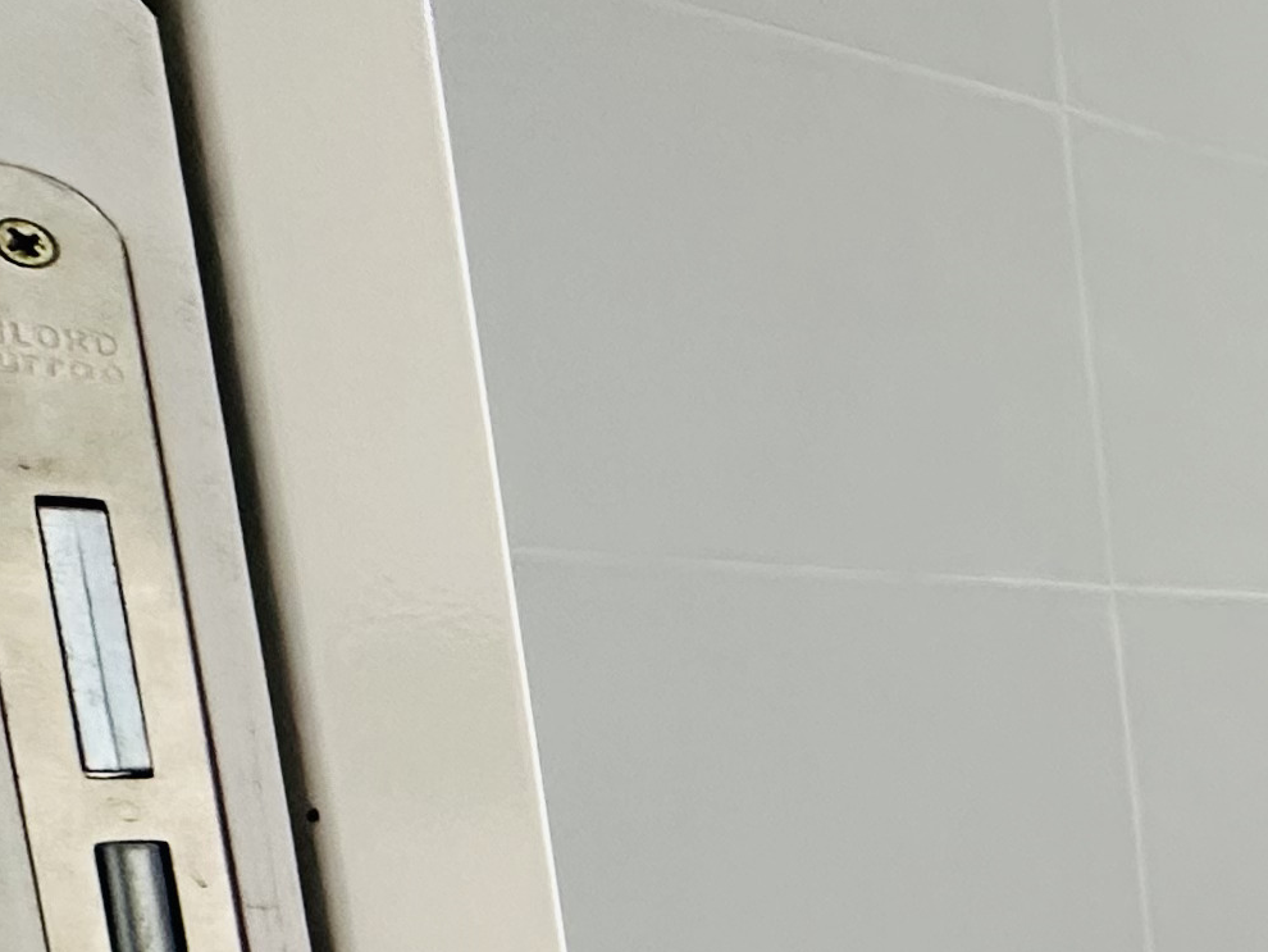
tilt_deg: -8.3
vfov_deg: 24.0
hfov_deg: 19.6
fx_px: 2088
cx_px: 2498
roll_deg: -0.4
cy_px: 1049
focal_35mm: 57
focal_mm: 2.22
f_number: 2.2
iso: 160
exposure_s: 1/99
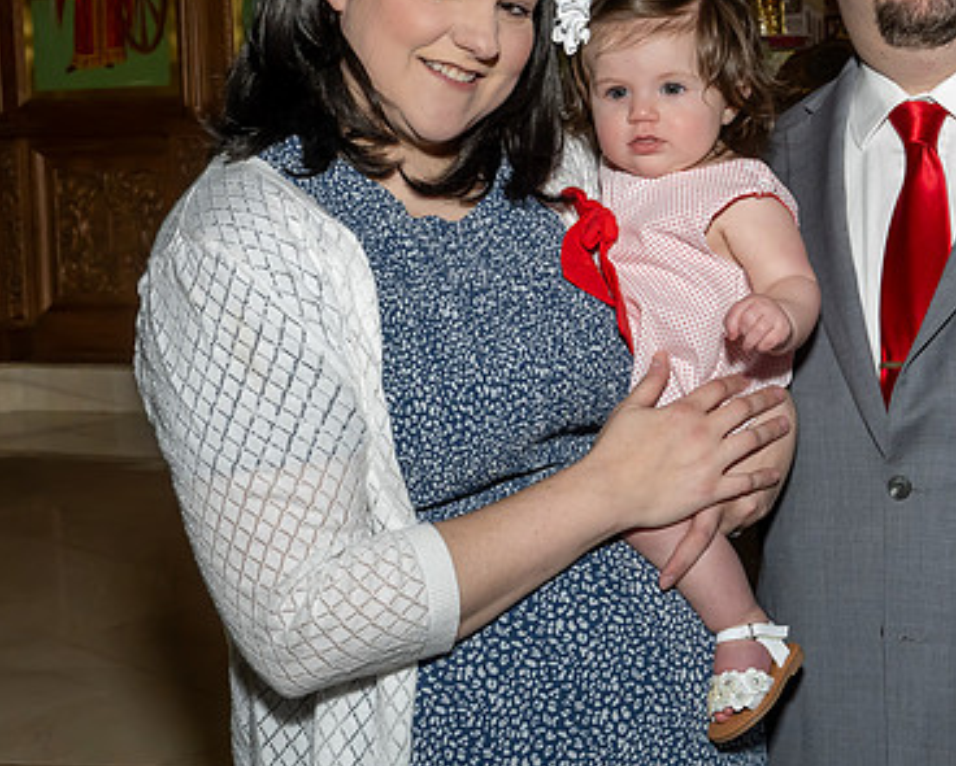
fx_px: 1954
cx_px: 659
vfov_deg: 22.1
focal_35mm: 69
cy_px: 232
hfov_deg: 27.3
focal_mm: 26
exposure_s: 1/250
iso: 640
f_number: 8
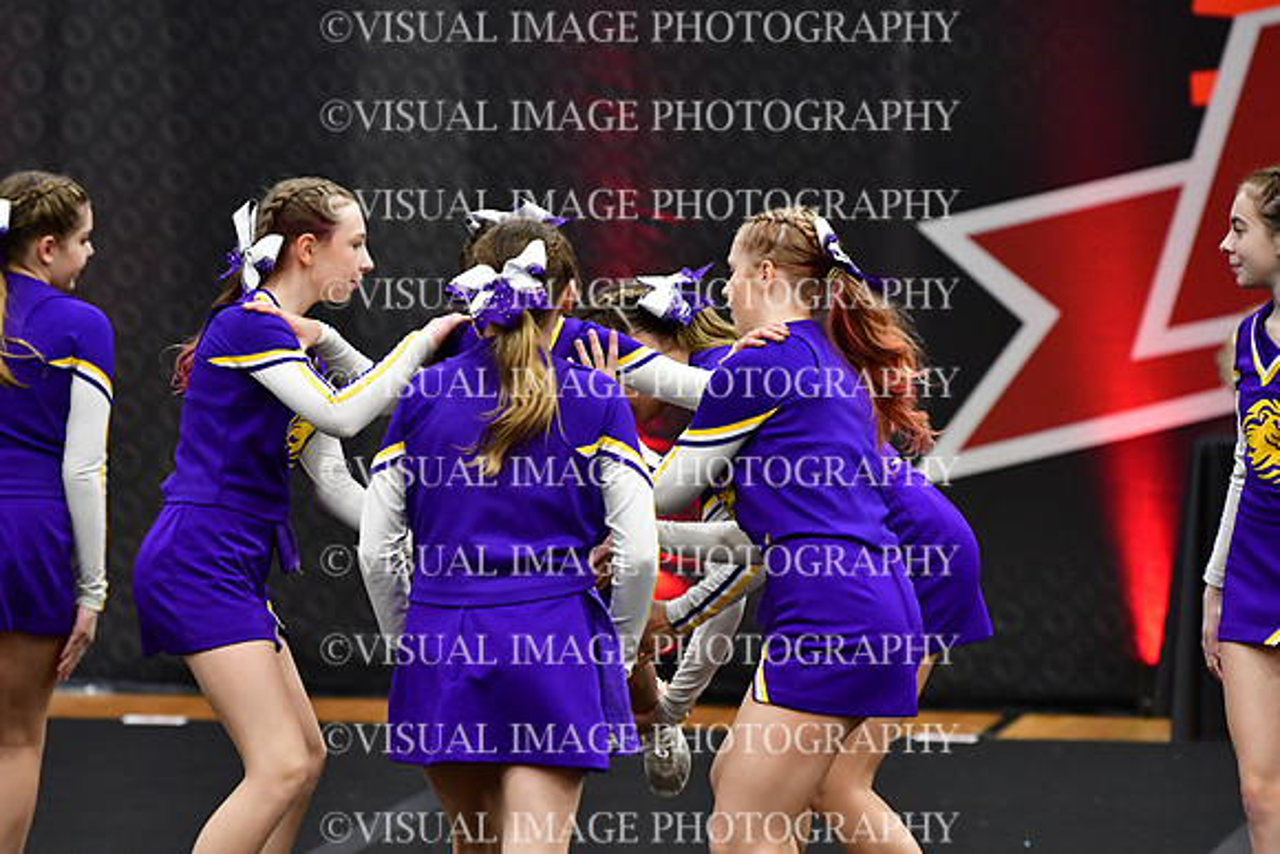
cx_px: 640
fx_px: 10669
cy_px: 427
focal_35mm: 300
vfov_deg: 4.6
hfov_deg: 6.9
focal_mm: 200
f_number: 3.5
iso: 5000
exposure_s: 1/500
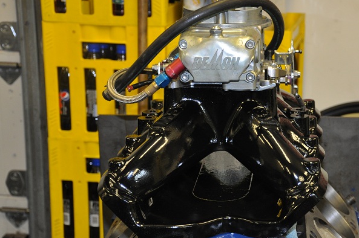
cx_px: 233
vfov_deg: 16.6
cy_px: 130
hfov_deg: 24.7
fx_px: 817
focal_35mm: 82
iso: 800
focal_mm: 42
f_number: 4.8
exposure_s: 1/60
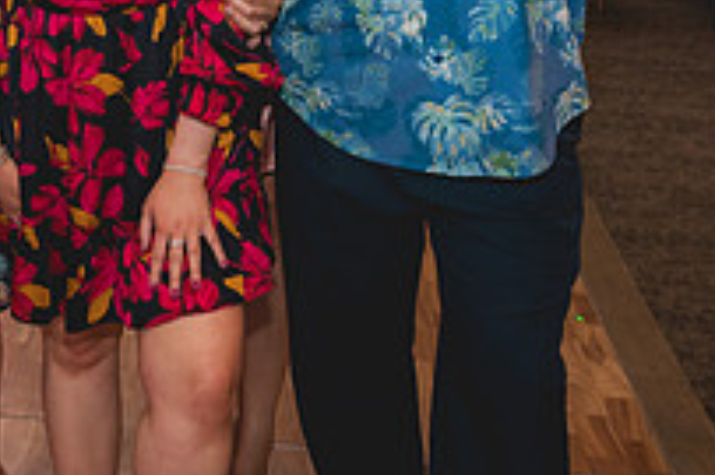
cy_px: -107
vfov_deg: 16.3
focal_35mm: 80
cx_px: -21
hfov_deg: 24.1
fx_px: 1588
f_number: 2.8
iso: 2500
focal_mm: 28
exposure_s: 1/40
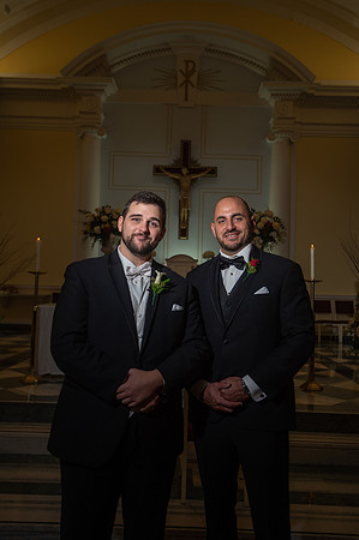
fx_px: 525
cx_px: 180
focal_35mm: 35
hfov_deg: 37.8
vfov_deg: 54.5
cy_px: 270
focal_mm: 35
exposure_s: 1/125
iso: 200
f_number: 4
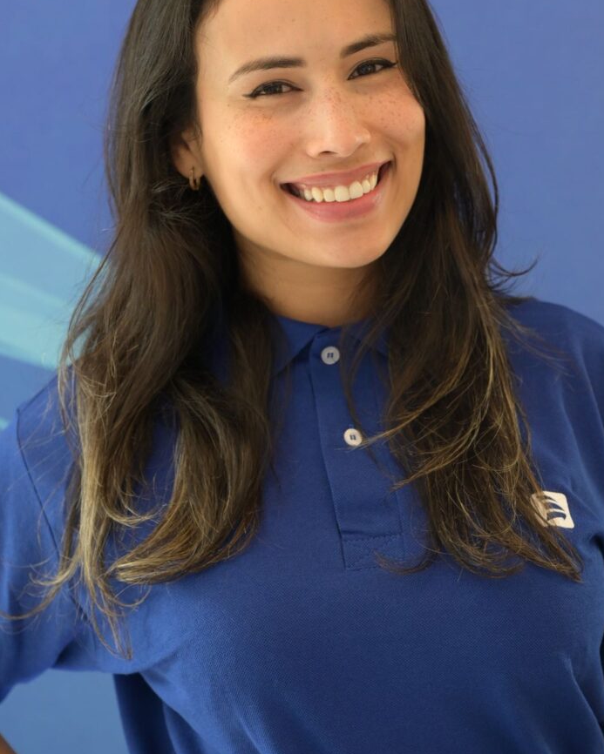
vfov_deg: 15.4
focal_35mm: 125
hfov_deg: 12.3
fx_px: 2793
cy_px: 312
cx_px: 306
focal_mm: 100
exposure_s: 1/125
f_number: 5
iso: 1800
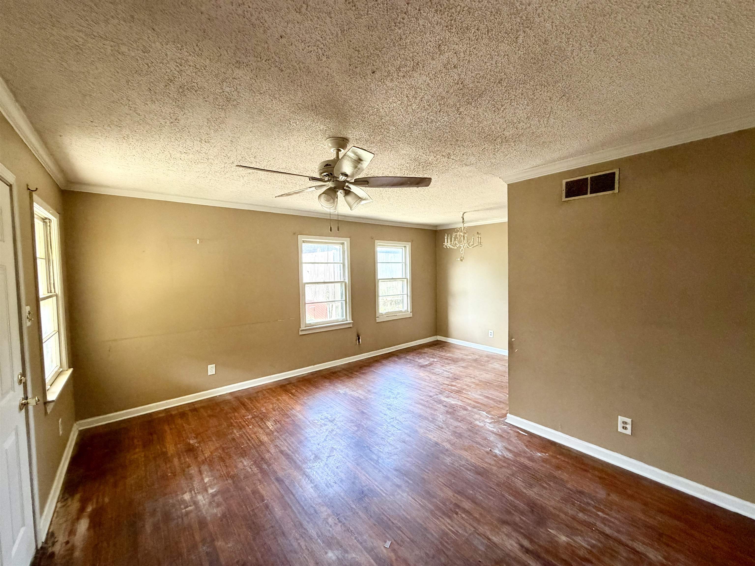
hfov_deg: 102.1
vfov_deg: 85.7
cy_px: 283
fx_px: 305
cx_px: 378
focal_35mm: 14
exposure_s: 1/65
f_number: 2.2
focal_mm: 2.22
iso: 320
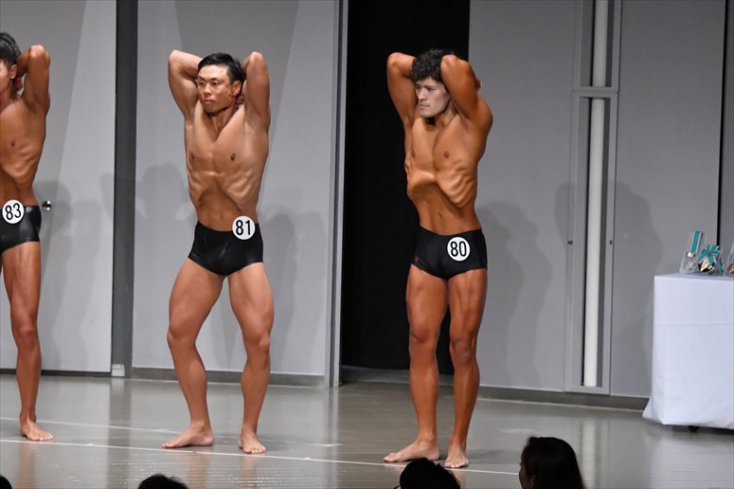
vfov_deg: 6.8
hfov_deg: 10.2
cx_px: 367
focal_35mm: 202
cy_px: 244
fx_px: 4117
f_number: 5.6
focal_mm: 135
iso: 6400
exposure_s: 1/400
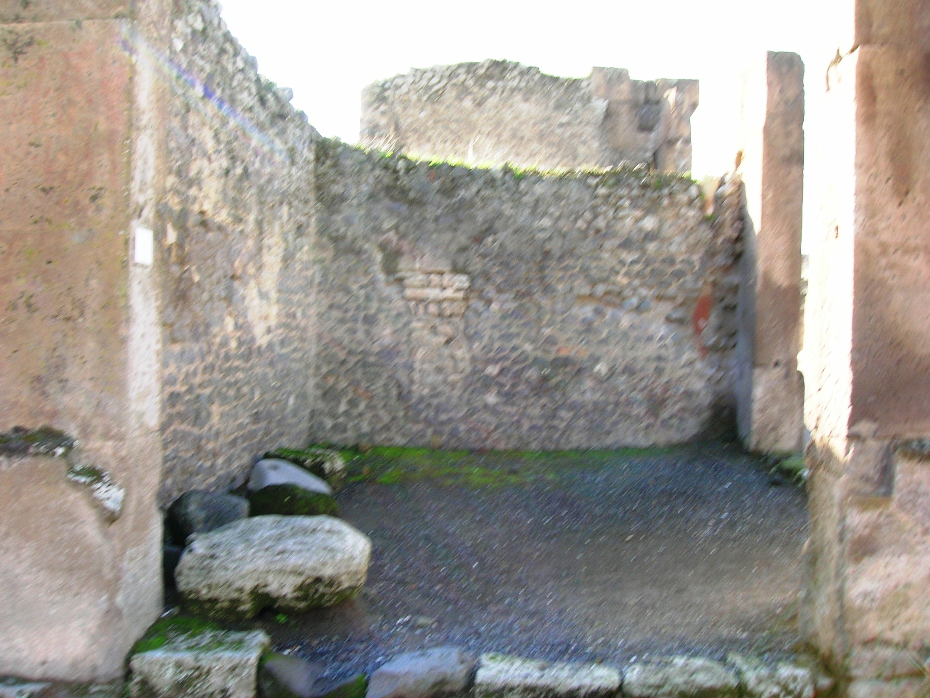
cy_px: 349
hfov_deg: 54.0
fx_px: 913
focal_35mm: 34
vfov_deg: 41.8
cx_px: 465
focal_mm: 5.7
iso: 50
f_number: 4.9
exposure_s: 1/36
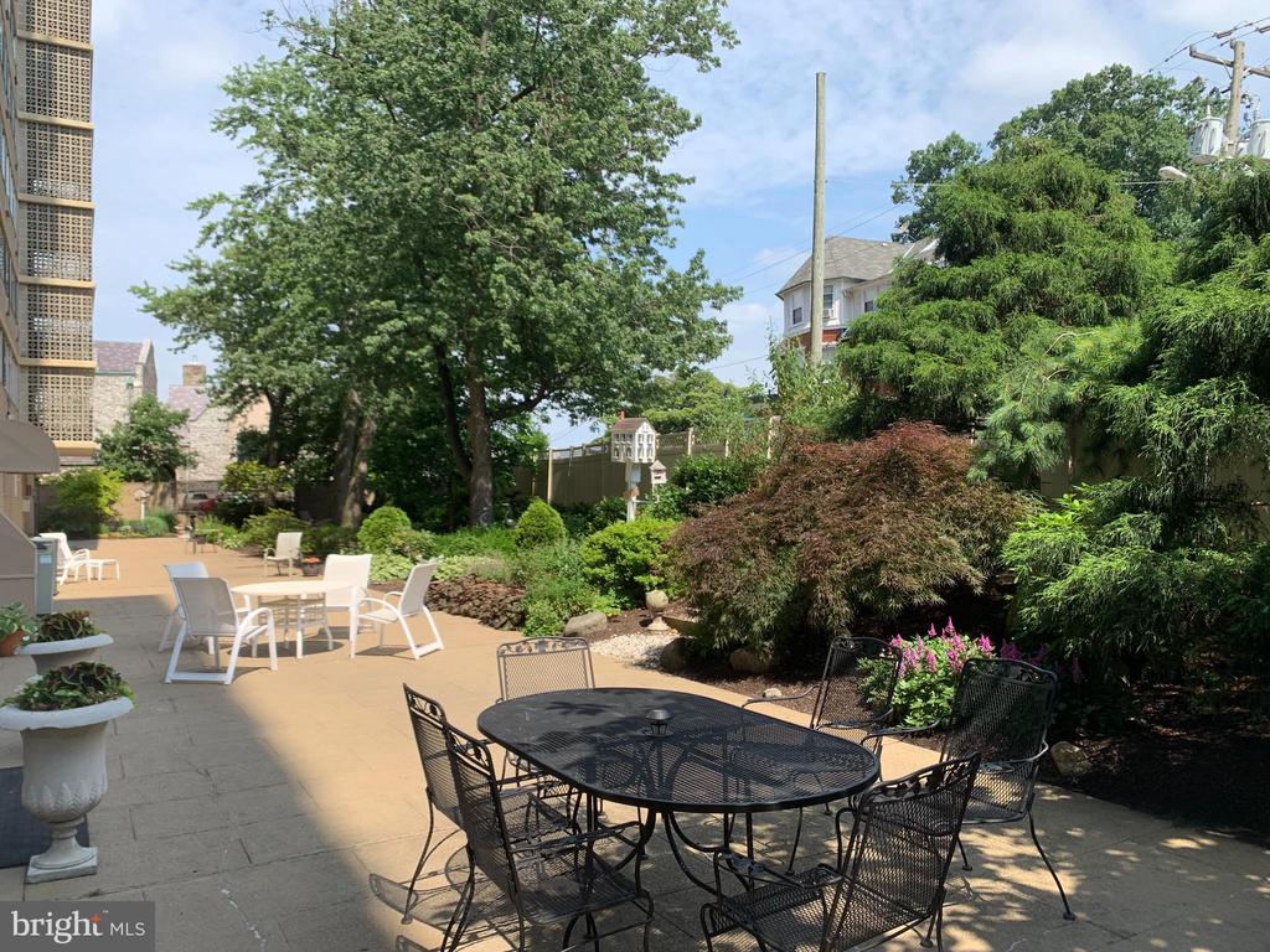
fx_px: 954
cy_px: 476
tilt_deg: +1.0
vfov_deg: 53.1
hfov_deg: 67.3
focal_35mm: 26
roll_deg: +0.8
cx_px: 635
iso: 25
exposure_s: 1/1176
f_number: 1.8
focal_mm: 4.25
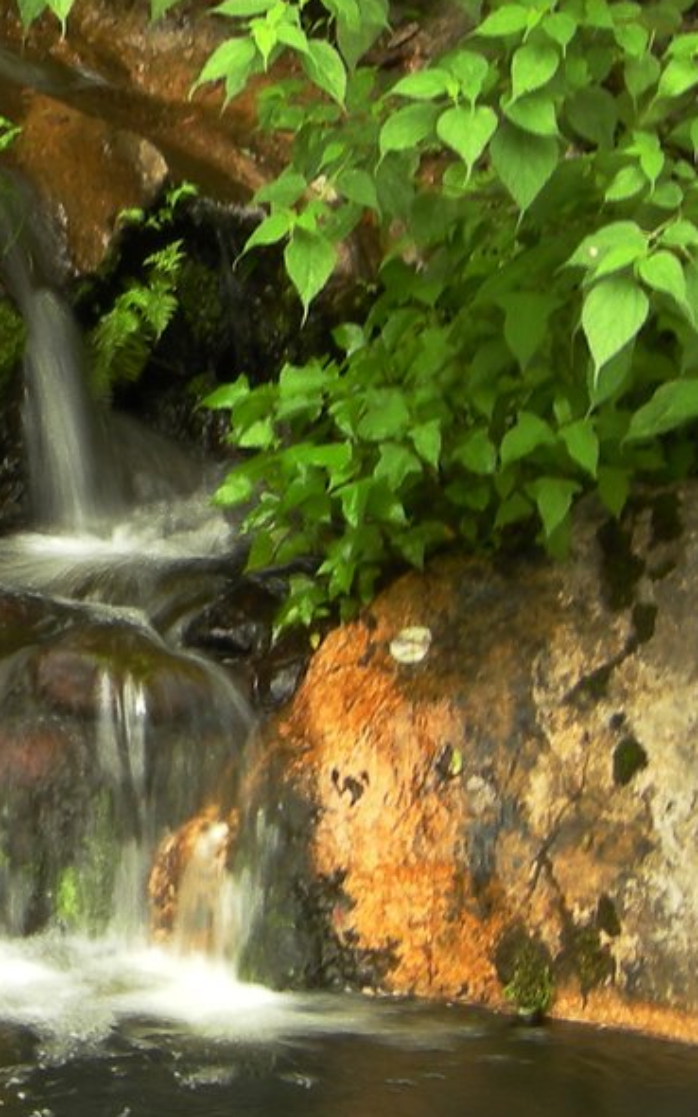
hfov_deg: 7.5
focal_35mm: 173
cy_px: 201
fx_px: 5263
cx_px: -221
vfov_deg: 12.1
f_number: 7.7
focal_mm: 10.1
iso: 64
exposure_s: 1/4
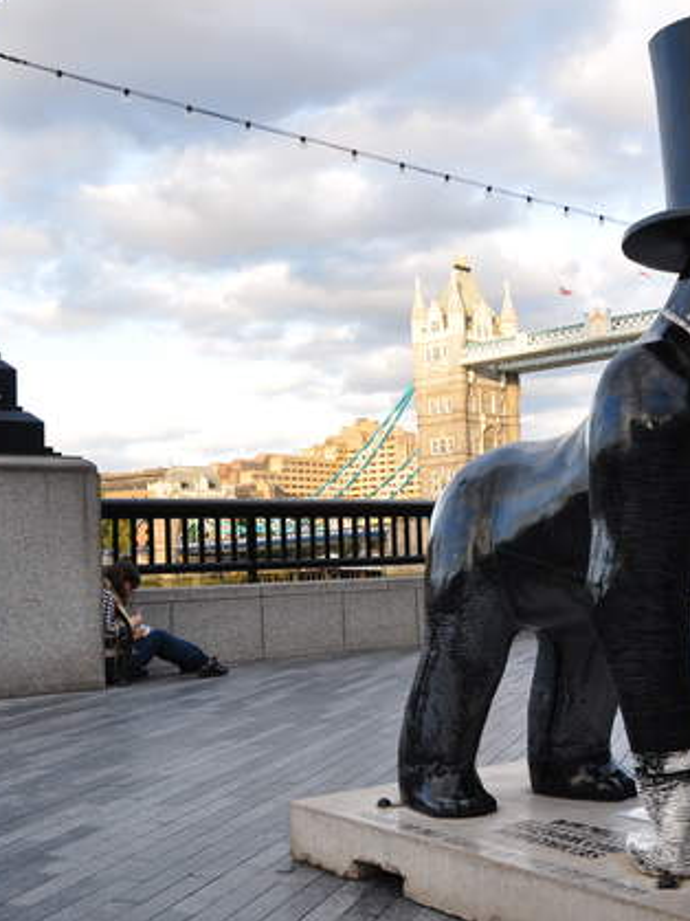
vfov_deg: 43.0
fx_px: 1170
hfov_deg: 32.9
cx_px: 360
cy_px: 458
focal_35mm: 44
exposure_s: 1/125
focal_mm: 20
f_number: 5.6
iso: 200
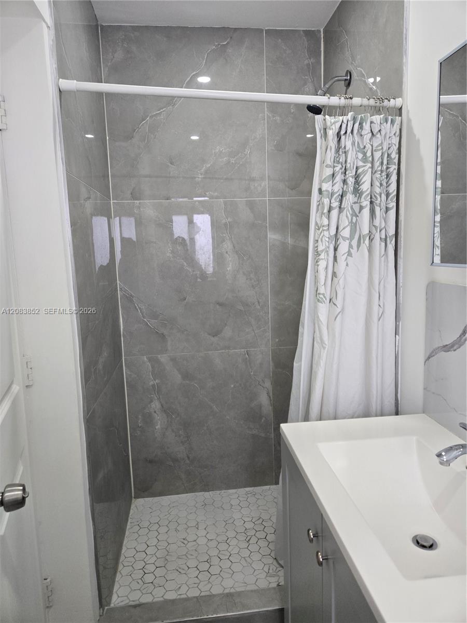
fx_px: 414
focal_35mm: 23
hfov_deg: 58.9
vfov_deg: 73.9
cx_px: 234
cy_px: 312
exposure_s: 1/120
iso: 160
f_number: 1.8
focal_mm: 5.4
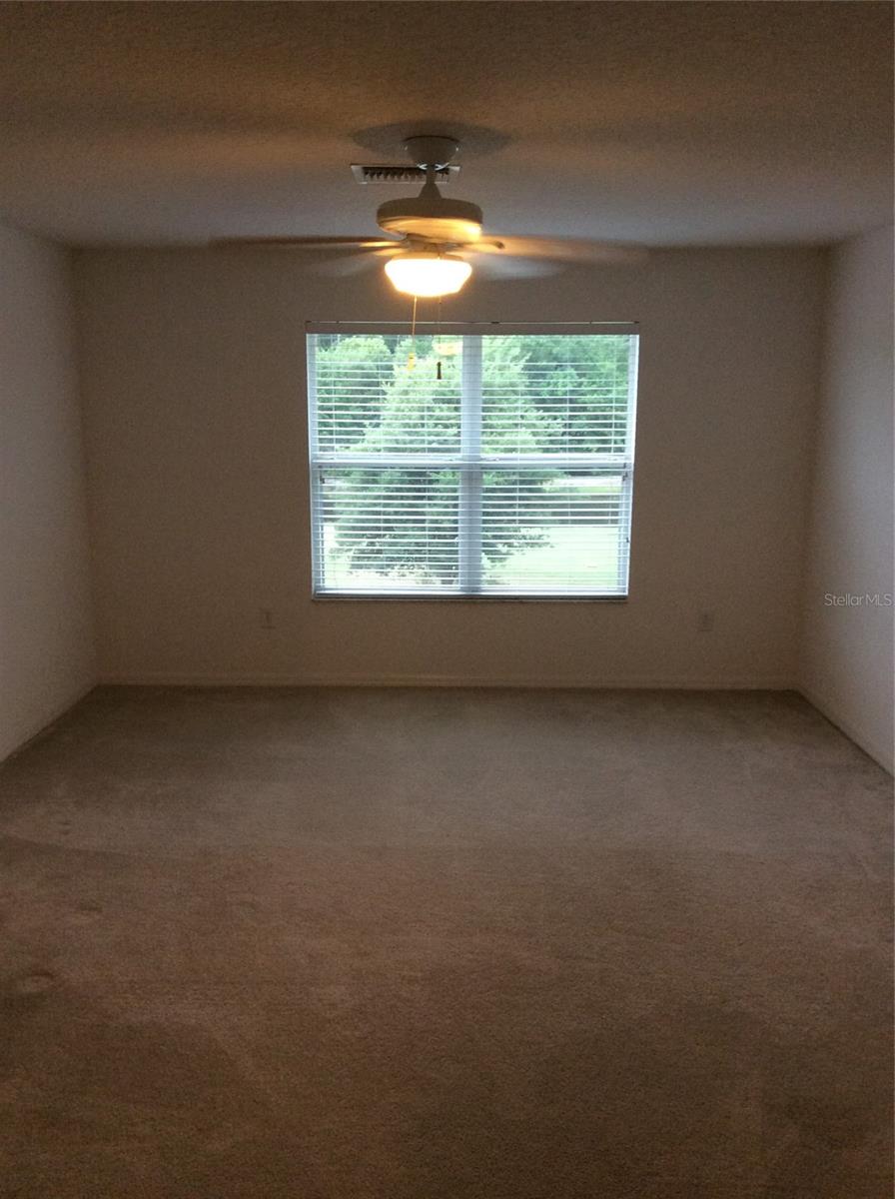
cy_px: 600
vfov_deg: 55.4
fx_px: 1141
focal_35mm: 33
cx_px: 448
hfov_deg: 42.8
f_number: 2.4
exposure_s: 1/24
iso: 100
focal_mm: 3.3
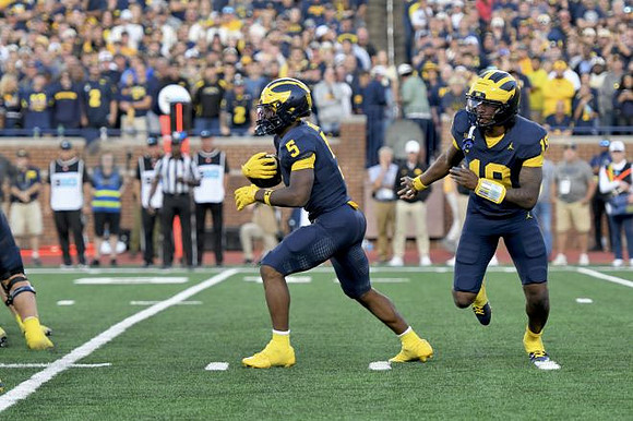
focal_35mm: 202
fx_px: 3550
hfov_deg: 10.2
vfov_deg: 6.8
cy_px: 210
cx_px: 316
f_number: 2.8
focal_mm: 135
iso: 800
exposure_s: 1/1000
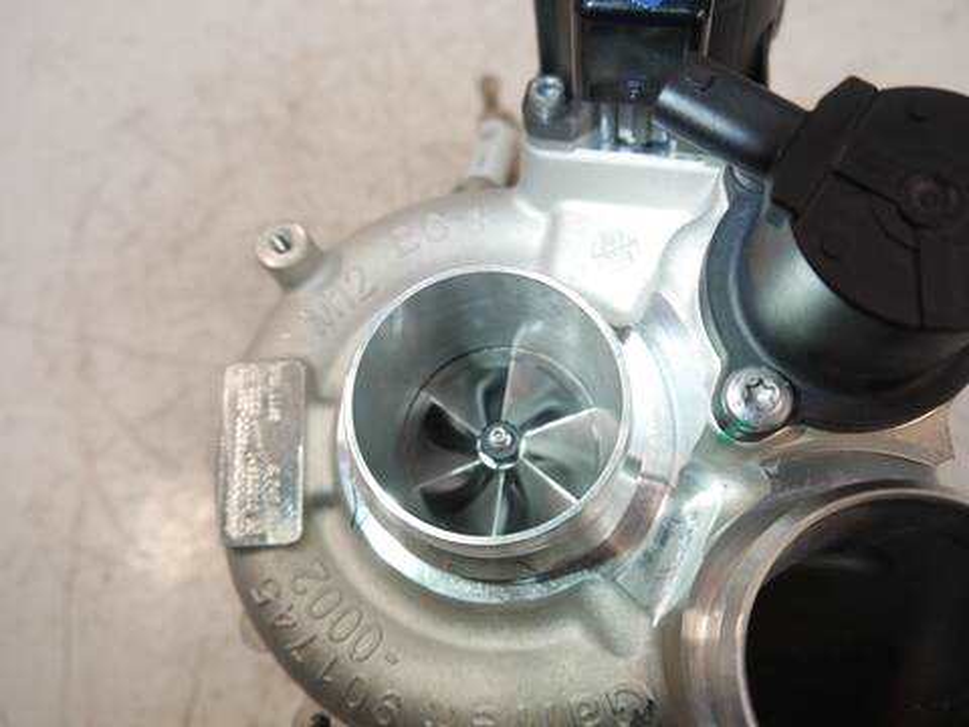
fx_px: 840
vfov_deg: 46.8
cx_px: 484
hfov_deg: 60.0
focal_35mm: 30
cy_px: 364
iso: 320
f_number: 3.5
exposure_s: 1/60
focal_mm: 15
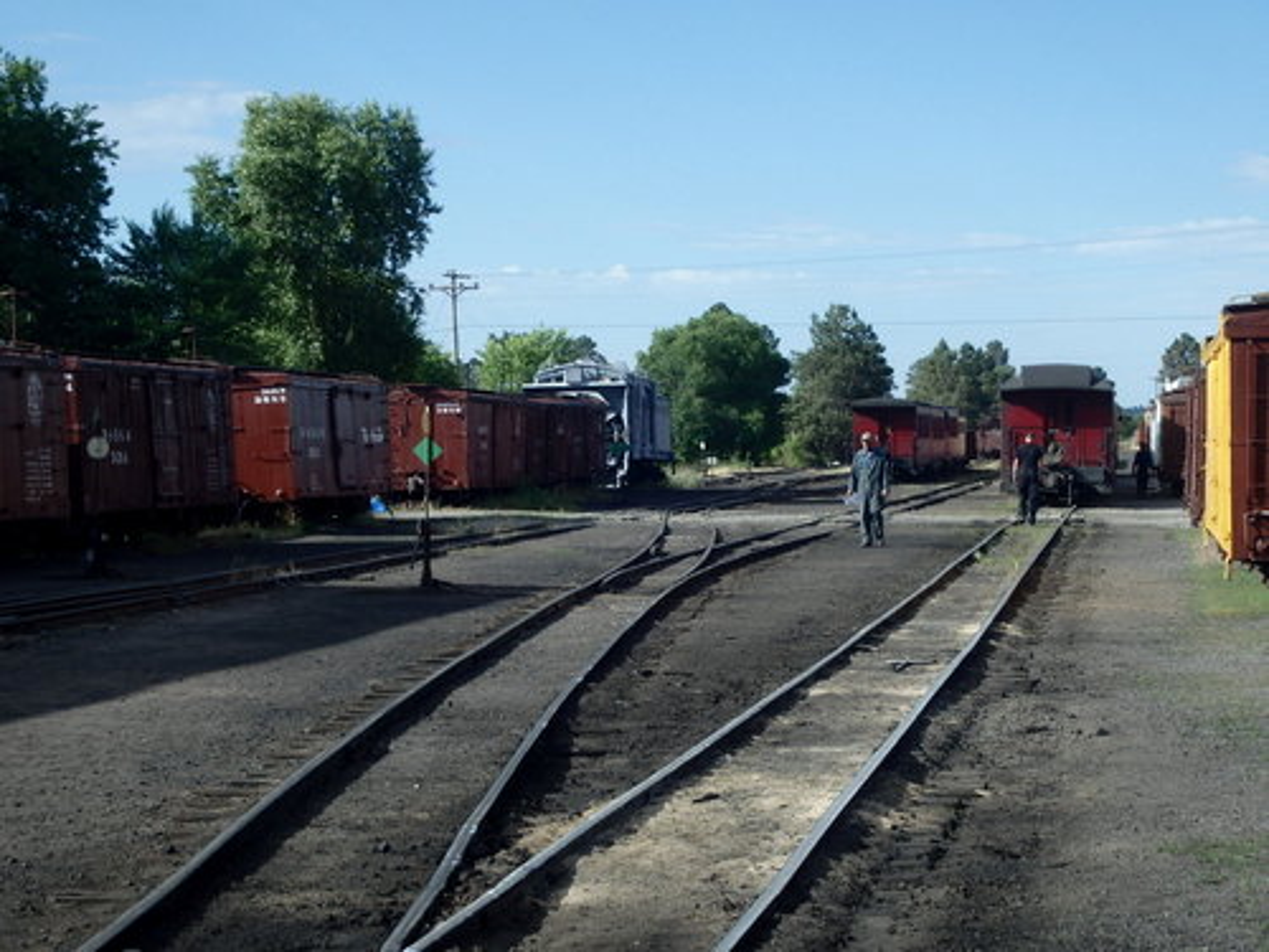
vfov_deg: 16.4
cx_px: 634
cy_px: 476
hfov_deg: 21.8
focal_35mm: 90
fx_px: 3299
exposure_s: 1/500
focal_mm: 16.1
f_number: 4.6
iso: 160
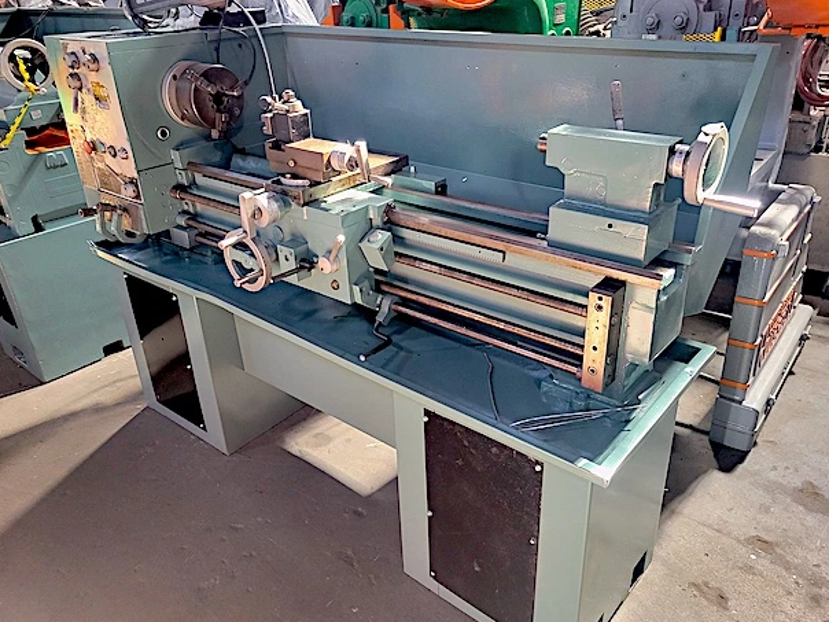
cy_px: 310
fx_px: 671
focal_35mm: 28
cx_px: 420
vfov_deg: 49.7
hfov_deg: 63.4
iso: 500
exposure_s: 1/40
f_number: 1.8
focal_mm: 5.4
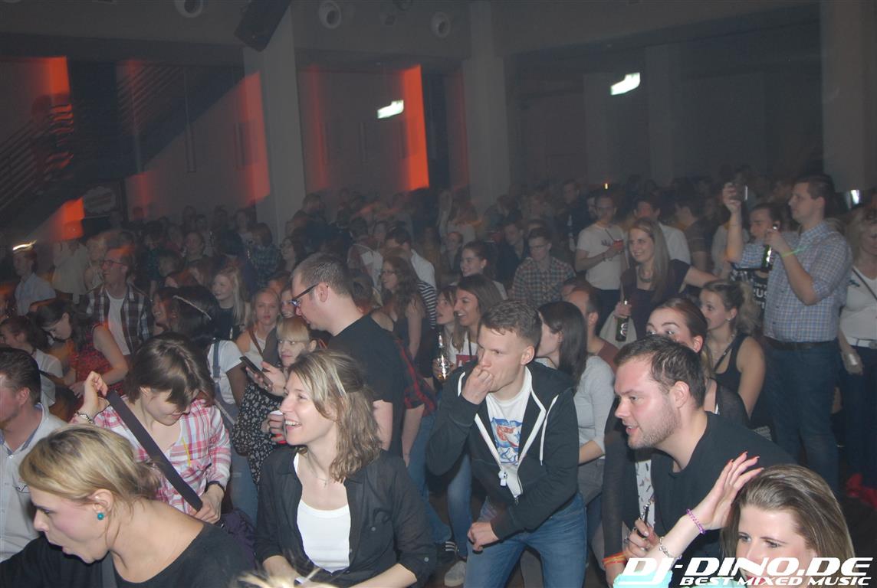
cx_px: 438
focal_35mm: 36
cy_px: 294
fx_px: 879
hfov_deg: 53.0
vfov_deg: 37.0
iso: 400
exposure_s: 1/6
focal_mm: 24
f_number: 5.6
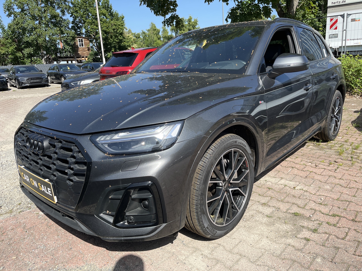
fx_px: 272
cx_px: 181
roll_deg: +3.8
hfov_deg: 67.3
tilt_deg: -12.2
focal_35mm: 26
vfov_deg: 53.1
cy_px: 136
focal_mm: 5.1
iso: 50
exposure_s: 1/1802
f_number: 1.6
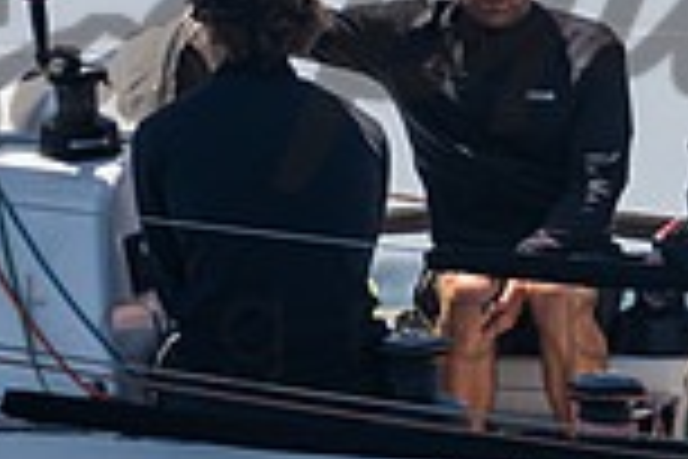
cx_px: 657
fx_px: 29028
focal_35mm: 1519
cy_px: -16
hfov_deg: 1.4
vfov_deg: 0.9
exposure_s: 1/1600
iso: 400
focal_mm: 400
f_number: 8
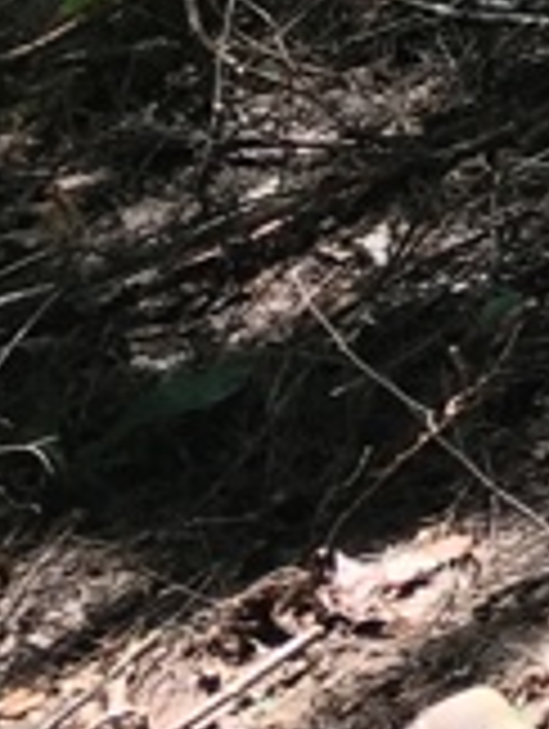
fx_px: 3860
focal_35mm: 183
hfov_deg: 7.3
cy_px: -752
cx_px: 1575
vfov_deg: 10.0
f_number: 2.2
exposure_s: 1/149
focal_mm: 4.15
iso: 25
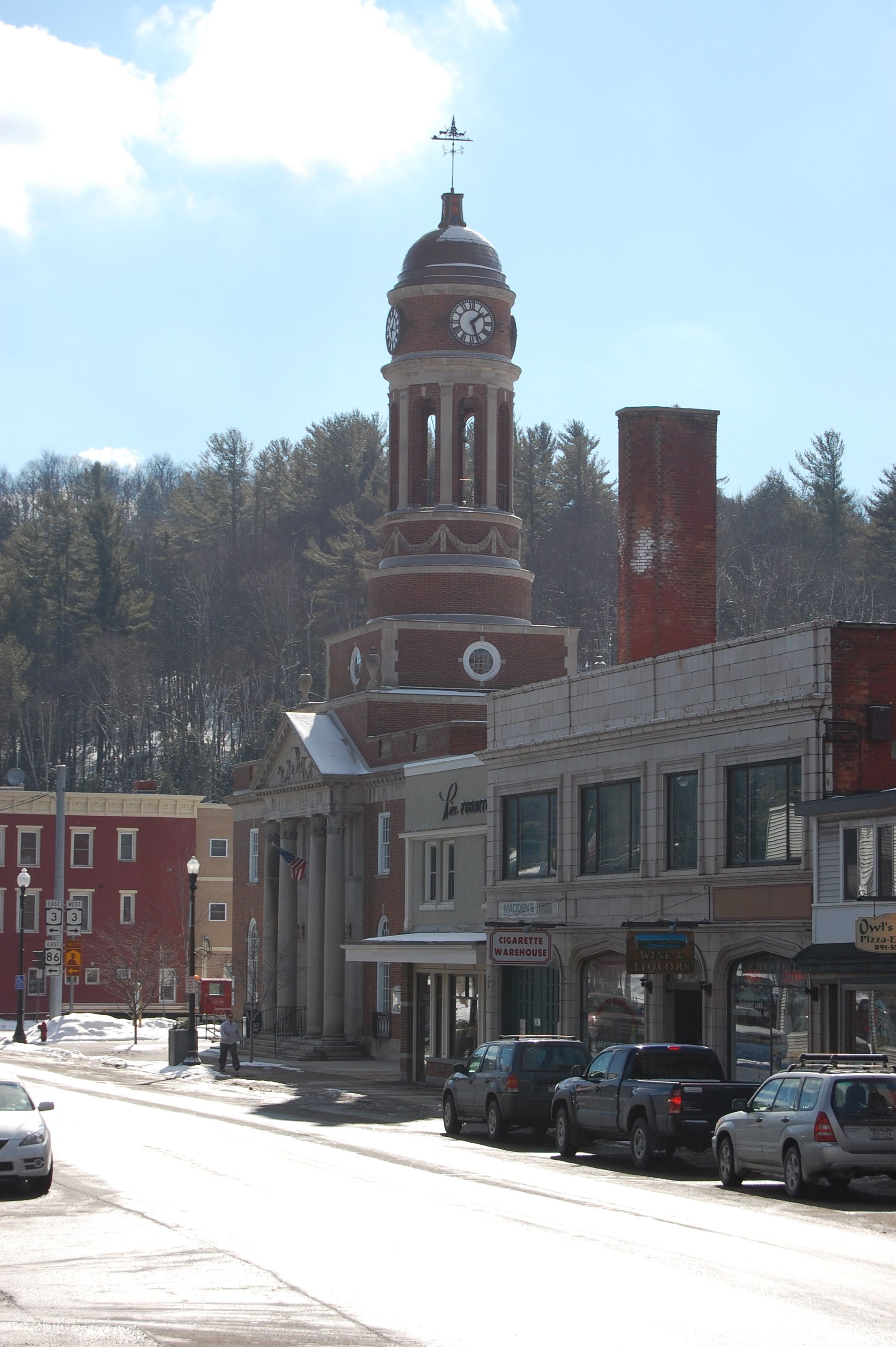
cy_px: 674
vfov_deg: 24.6
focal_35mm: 82
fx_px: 3086
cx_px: 448
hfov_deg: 16.5
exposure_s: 1/200
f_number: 7.1
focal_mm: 55
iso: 200
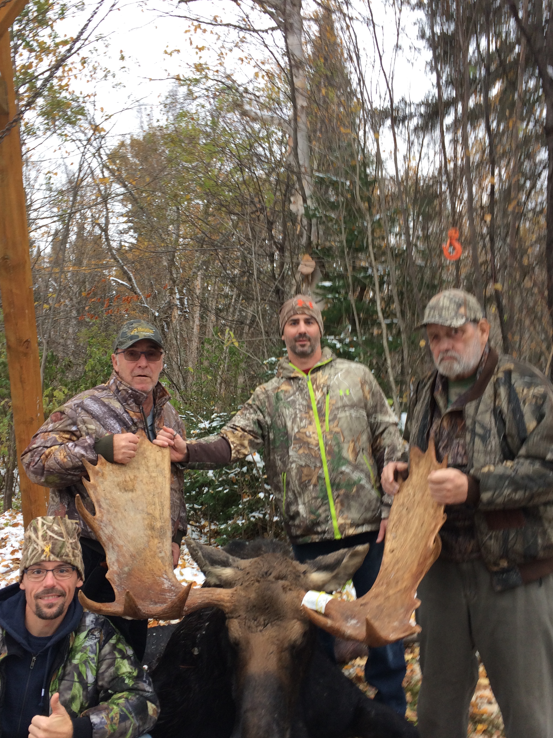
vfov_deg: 55.3
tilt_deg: +1.5
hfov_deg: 42.9
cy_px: 403
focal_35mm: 33
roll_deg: +0.6
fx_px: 703
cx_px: 256
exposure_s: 1/60
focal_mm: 4.15
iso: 50
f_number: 2.2
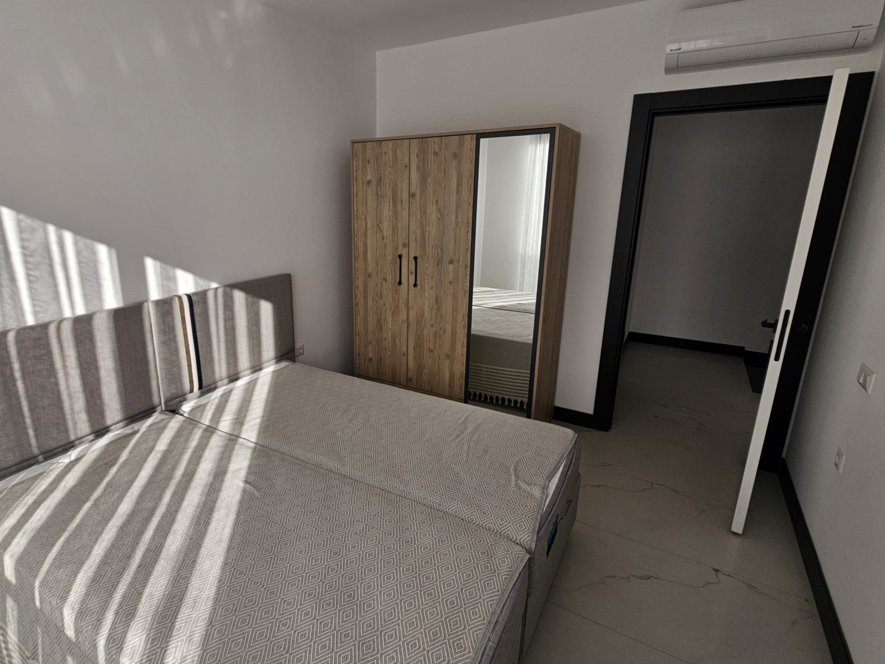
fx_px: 435
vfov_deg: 74.6
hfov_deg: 90.2
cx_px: 368
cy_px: 311
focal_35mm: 17
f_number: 2.2
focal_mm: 2.2
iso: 50
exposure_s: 1/528
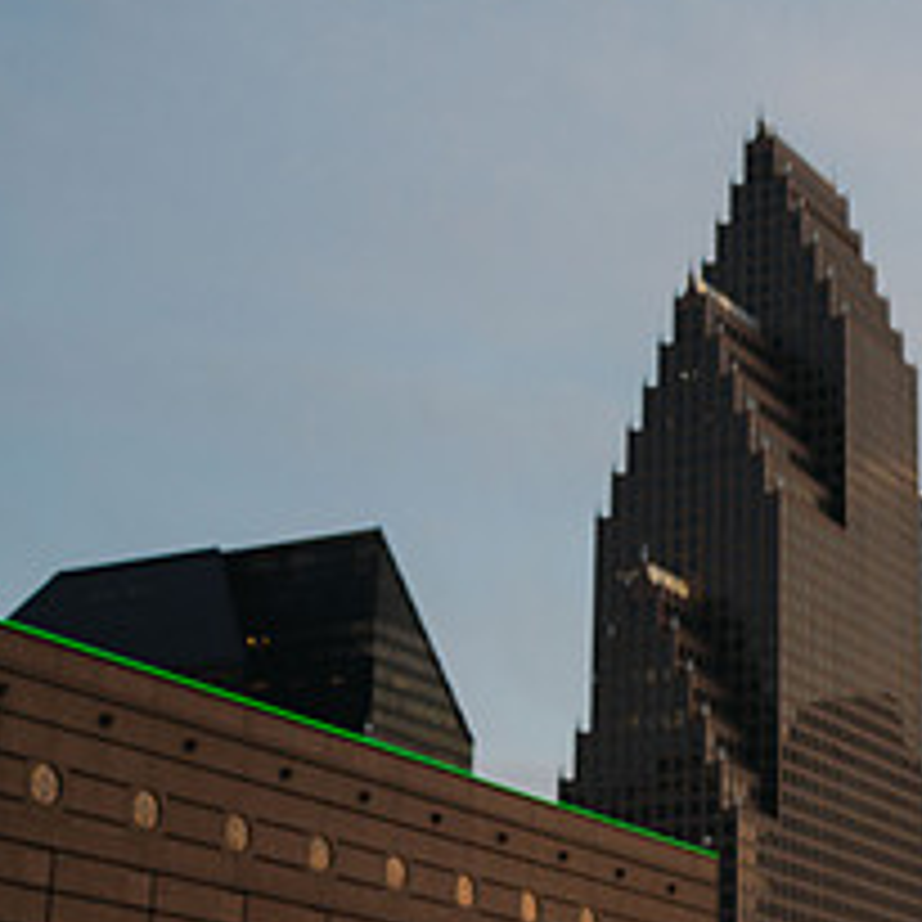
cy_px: 515
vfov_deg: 20.6
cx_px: 1115
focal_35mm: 84
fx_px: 2531
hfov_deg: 19.4
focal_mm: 35
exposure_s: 1/250
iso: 320
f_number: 4.5
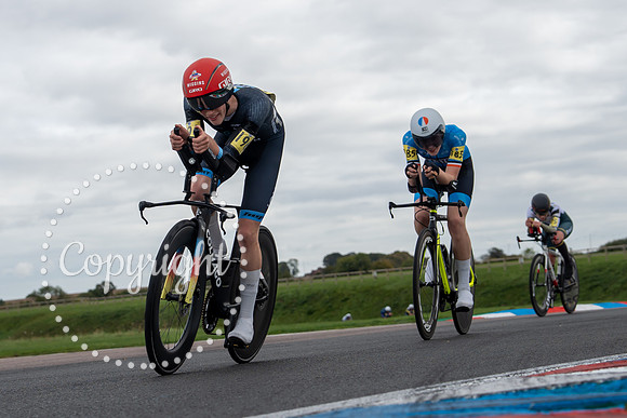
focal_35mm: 99
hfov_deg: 20.7
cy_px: 272
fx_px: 1717
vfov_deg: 13.9
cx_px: 264
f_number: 3.5
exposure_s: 1/1000
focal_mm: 46
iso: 100
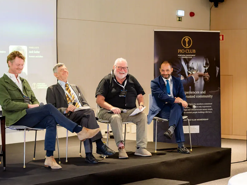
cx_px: 133
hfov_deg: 20.9
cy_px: 99
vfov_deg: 15.7
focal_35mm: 94
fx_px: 671
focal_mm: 70
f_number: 2.8
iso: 2000
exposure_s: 1/160
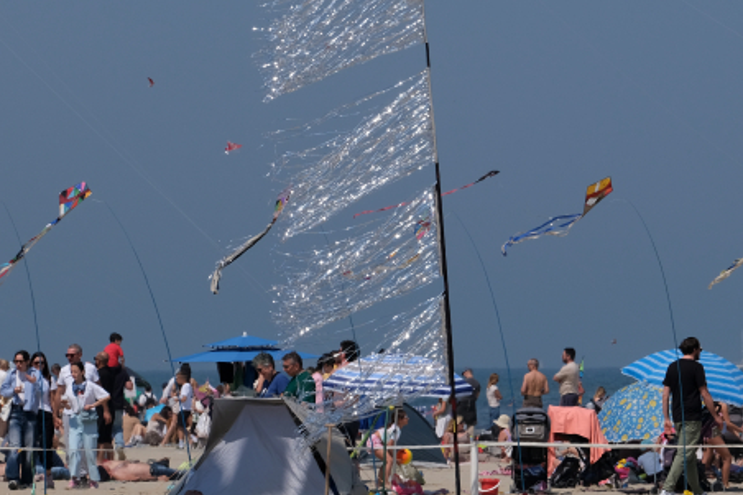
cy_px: 137
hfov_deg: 5.2
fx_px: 8149
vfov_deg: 3.5
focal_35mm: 395
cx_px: 556
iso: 160
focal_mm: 148.5
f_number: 7.1
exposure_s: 1/1000
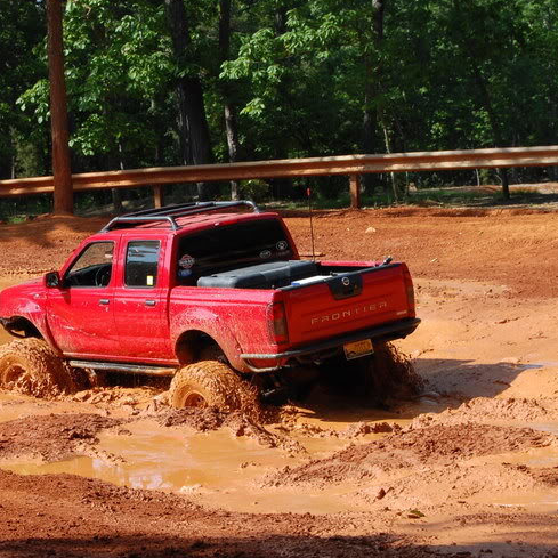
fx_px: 2092
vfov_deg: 15.2
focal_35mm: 115
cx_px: 146
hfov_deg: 15.1
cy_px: 278
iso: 400
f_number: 16
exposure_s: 1/125
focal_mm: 55
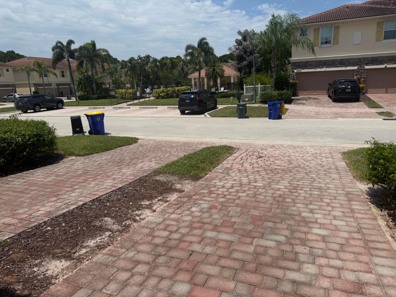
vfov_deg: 56.8
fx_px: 275
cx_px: 198
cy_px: 148
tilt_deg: -11.9
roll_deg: +2.0
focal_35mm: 24
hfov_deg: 71.6
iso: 80
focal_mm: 6.76
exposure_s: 1/9091
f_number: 1.78
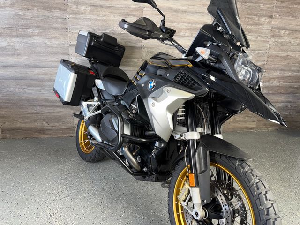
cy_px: 112
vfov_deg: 56.8
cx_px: 150
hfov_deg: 71.6
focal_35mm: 24
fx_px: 208
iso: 64
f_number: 1.78
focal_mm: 6.76
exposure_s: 1/24
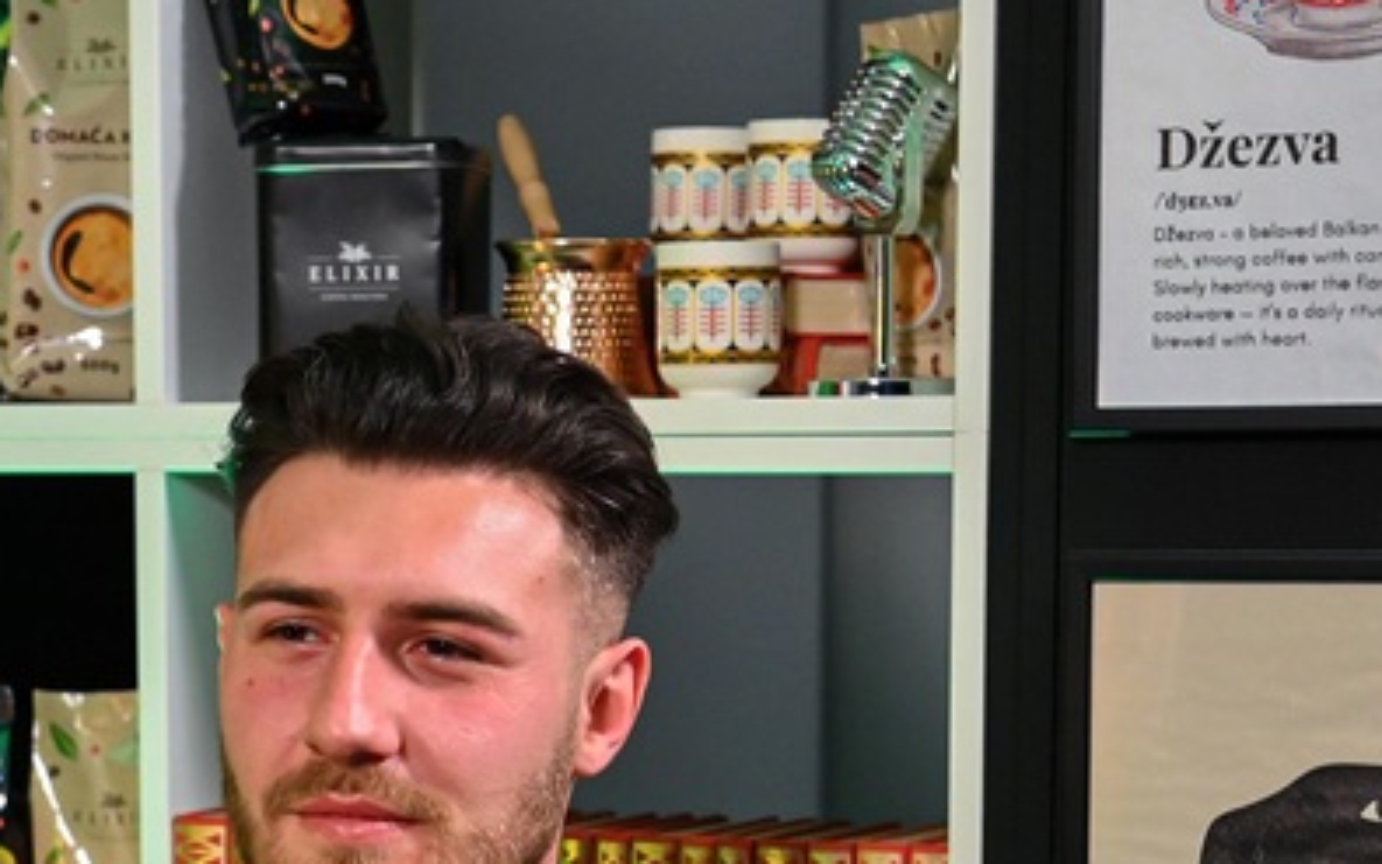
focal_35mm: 130
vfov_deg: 9.9
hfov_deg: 16.0
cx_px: 318
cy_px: 1056
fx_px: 4897
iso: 1600
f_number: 3.2
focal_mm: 42
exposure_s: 1/200
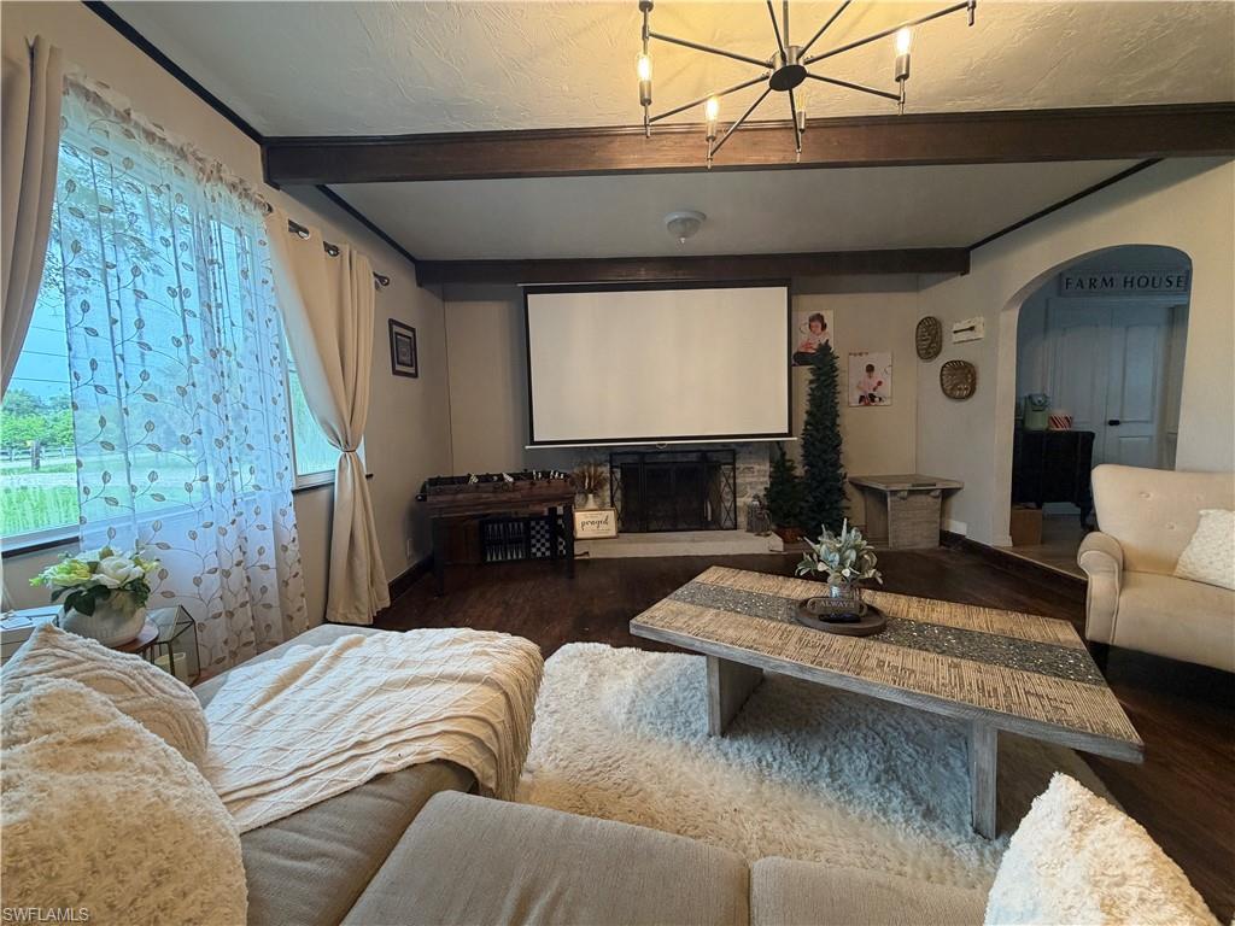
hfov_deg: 102.1
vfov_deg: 85.7
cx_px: 618
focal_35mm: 14
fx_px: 499
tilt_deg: -5.2
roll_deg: +1.1
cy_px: 463
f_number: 2.2
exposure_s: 1/60
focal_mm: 2.22
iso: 200
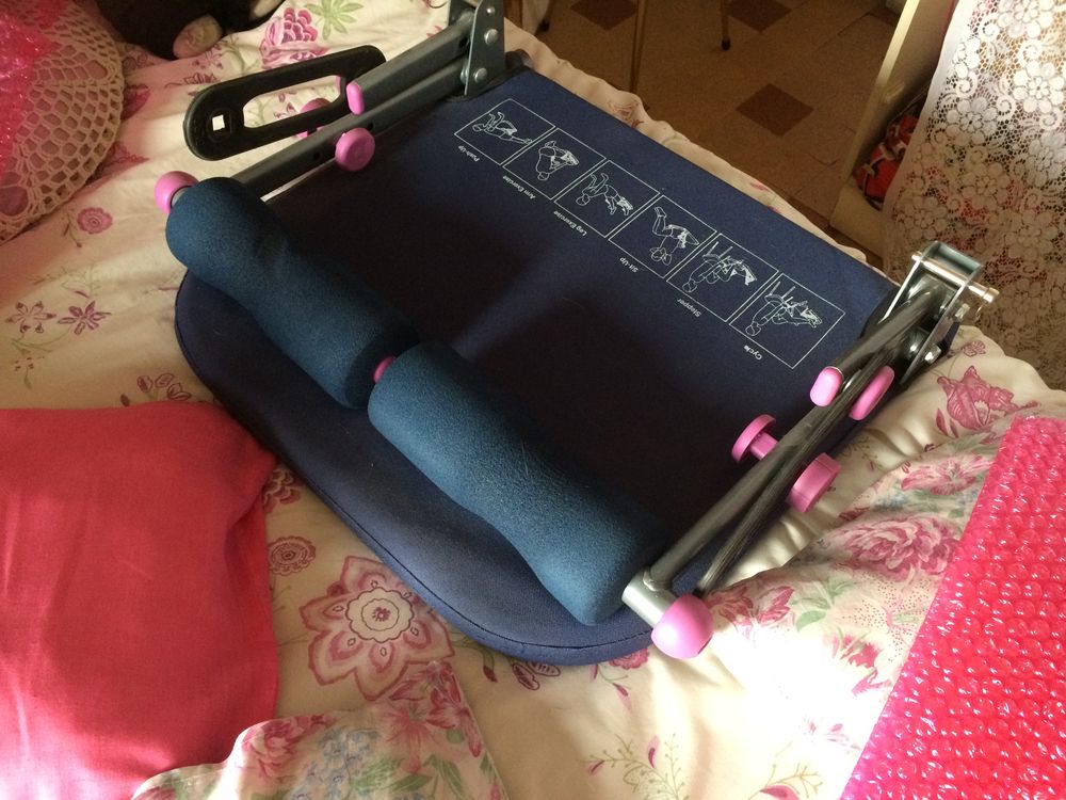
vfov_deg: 48.2
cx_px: 533
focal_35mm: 29
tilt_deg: -58.4
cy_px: 400
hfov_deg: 61.7
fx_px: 893
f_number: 2.2
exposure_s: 1/33
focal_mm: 4.15
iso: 250
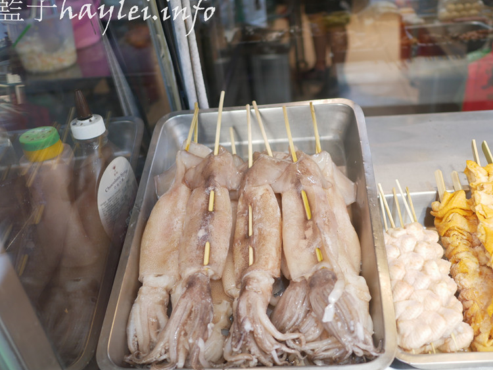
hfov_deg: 51.3
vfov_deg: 39.7
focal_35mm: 36
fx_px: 513
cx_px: 259
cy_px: 199
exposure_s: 1/100
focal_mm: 15
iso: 200
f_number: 1.7
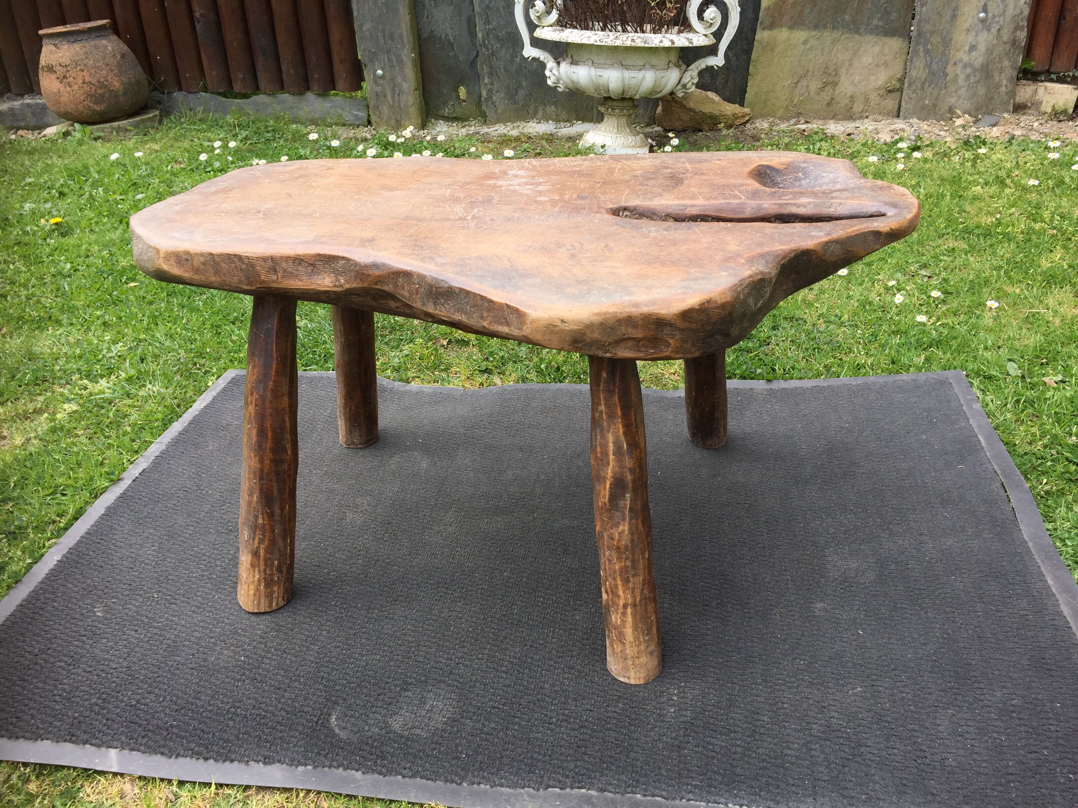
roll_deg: +2.5
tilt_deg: -29.7
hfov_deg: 61.7
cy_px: 404
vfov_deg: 48.2
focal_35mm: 29
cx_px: 539
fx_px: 903
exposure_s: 1/670
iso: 32
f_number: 2.2
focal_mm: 4.15
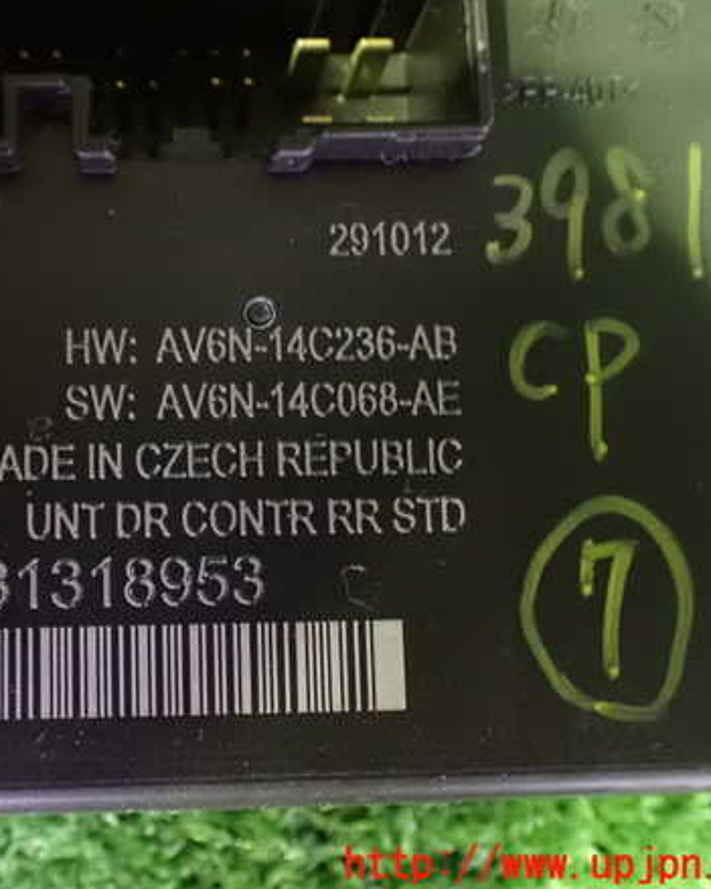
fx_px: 1053
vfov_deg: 45.8
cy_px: 435
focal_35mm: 40
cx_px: 194
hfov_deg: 36.6
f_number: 2.3
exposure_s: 1/13
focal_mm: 5.4
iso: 1600
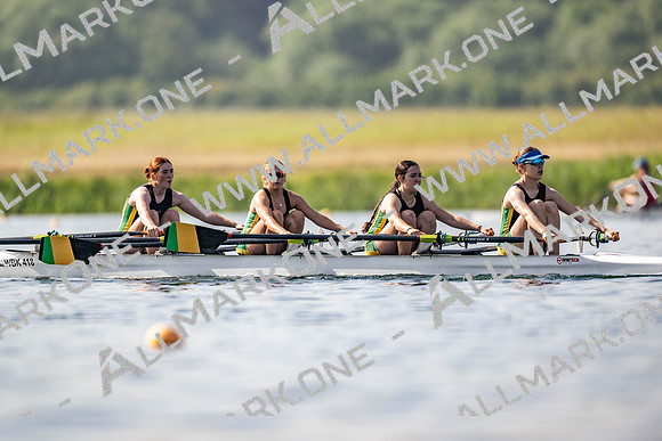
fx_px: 11035
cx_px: 331
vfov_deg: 2.3
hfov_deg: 3.4
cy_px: 220
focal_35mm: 600
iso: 140
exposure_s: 1/2500
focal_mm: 600
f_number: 4
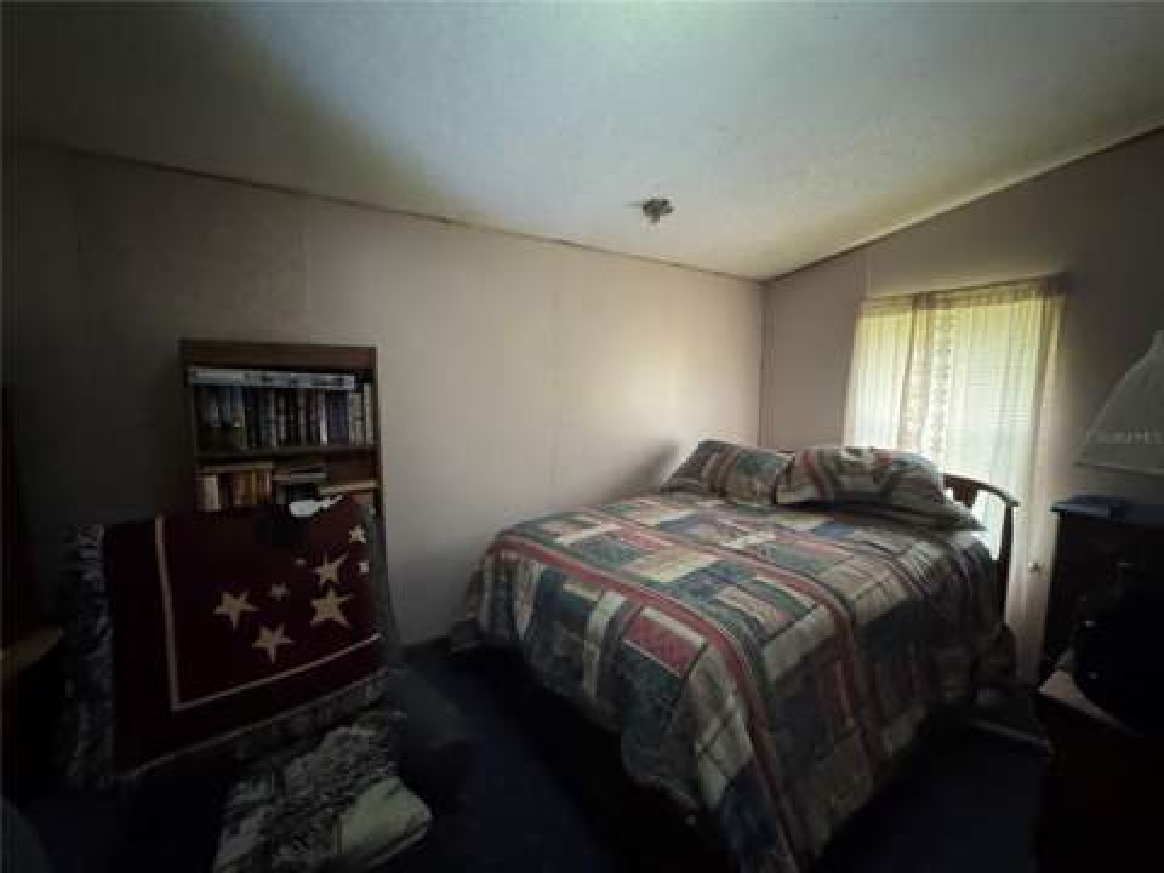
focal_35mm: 14
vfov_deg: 85.7
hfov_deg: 102.1
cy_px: 436
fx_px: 471
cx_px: 582
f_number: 2.2
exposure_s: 1/43
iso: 1250
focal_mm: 2.22
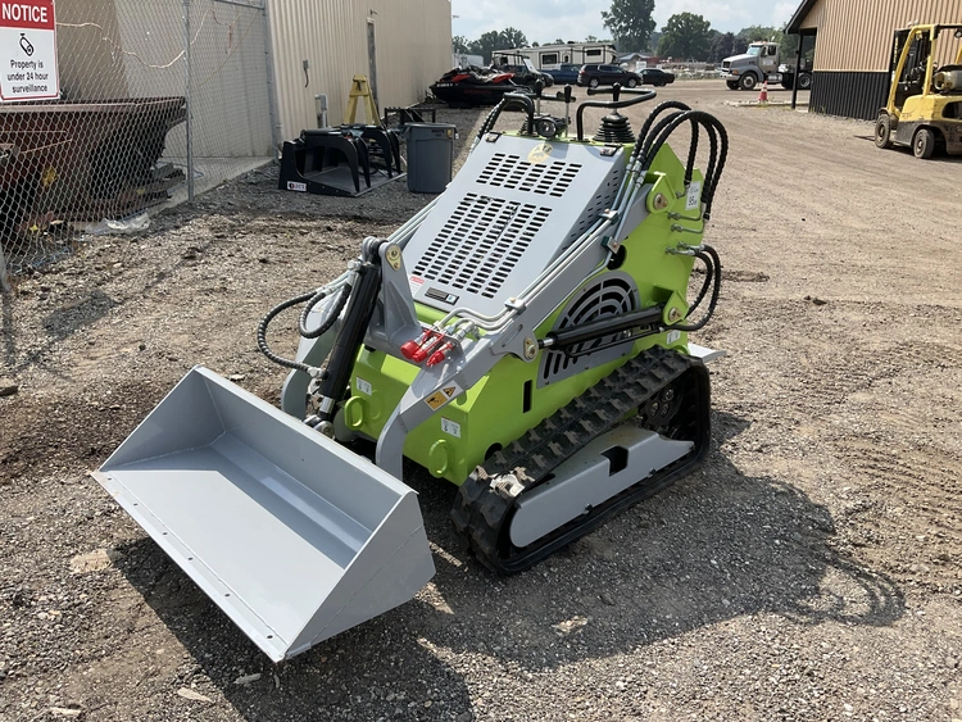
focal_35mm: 29
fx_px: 806
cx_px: 481
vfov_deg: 48.3
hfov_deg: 61.6
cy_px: 361
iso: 25
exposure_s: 1/1577
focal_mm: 3
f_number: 1.8
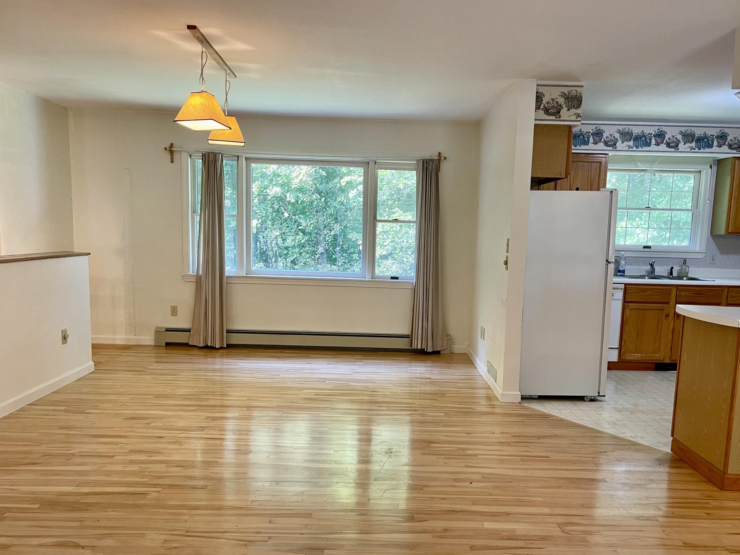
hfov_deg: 61.6
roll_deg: -1.7
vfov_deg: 48.1
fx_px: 620
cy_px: 317
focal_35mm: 29
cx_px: 383
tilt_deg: -6.3
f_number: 1.6
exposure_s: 1/60
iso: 80
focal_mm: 5.1
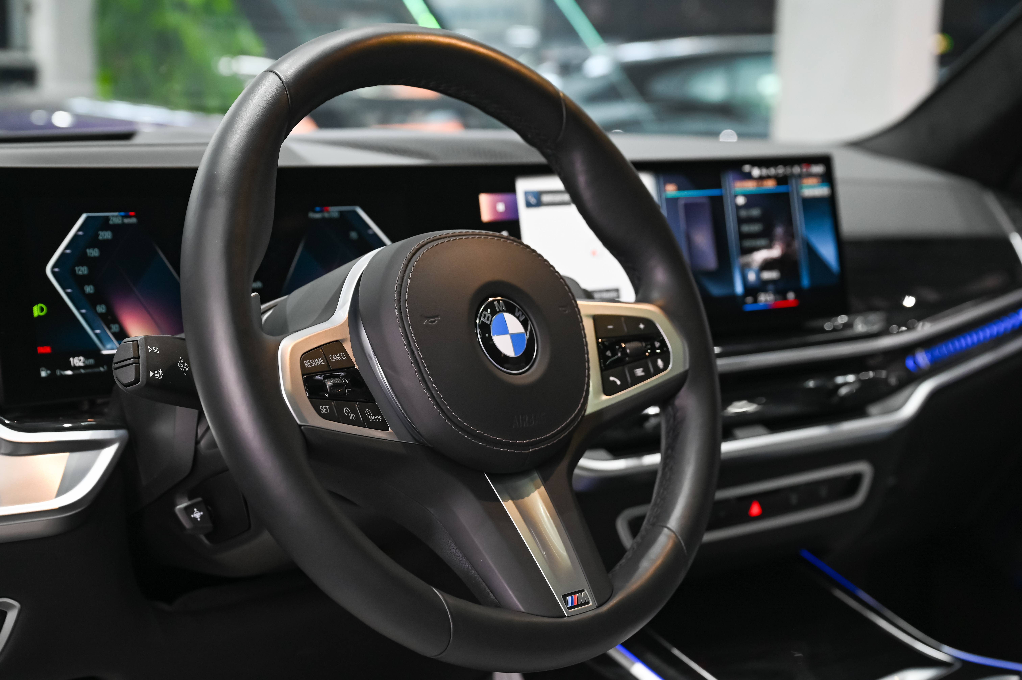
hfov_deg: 35.7
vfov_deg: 24.2
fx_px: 1589
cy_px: 340
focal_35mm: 56
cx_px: 511
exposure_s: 1/160
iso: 2500
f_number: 5.6
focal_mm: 56
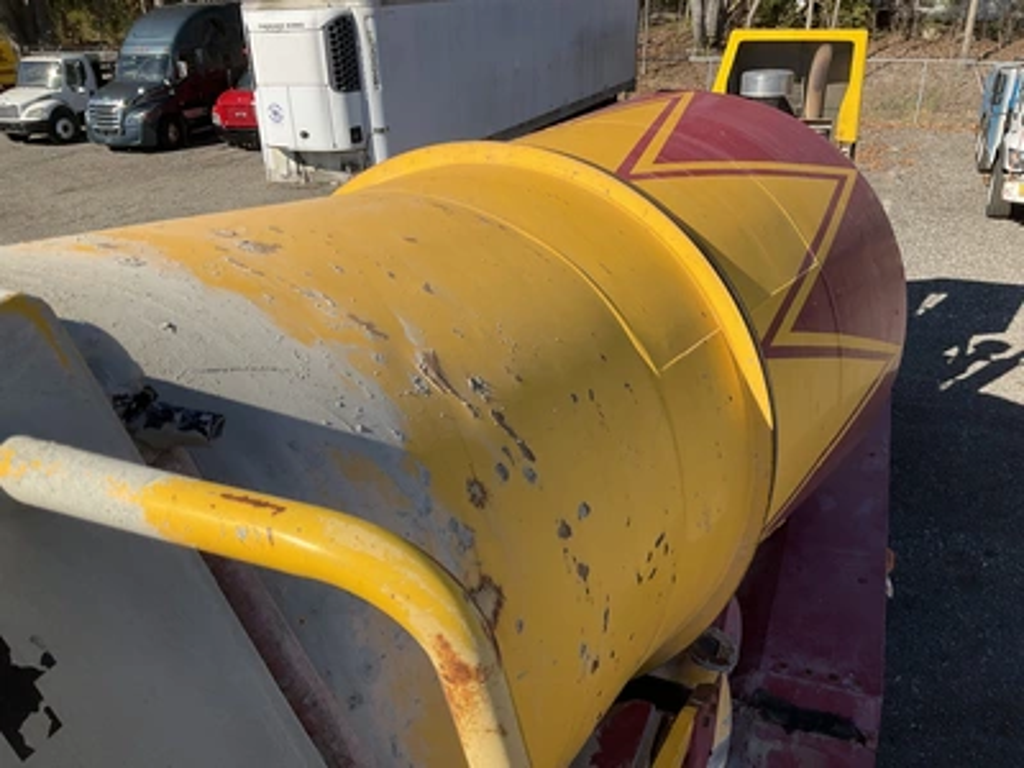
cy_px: 384
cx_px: 512
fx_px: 858
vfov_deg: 48.2
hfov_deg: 61.7
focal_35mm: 29
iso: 25
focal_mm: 3
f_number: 1.8
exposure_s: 1/1577
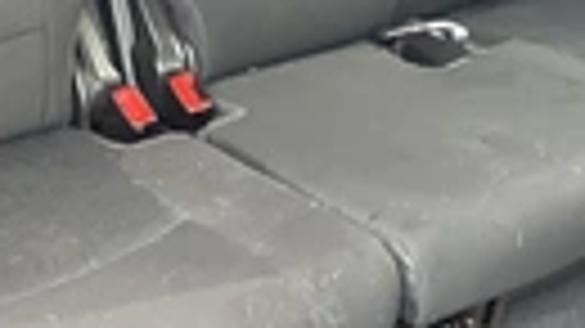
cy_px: -76
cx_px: 333
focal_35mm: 97
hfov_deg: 22.0
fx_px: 1504
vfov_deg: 12.2
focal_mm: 3
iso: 200
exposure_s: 1/60
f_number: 1.8
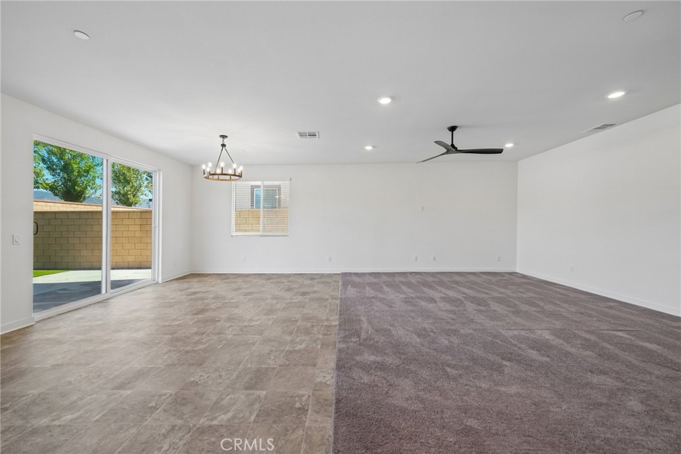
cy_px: 227
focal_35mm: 14
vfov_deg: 81.2
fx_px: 265
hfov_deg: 104.3
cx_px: 340
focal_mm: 14
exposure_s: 1/30
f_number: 8
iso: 320
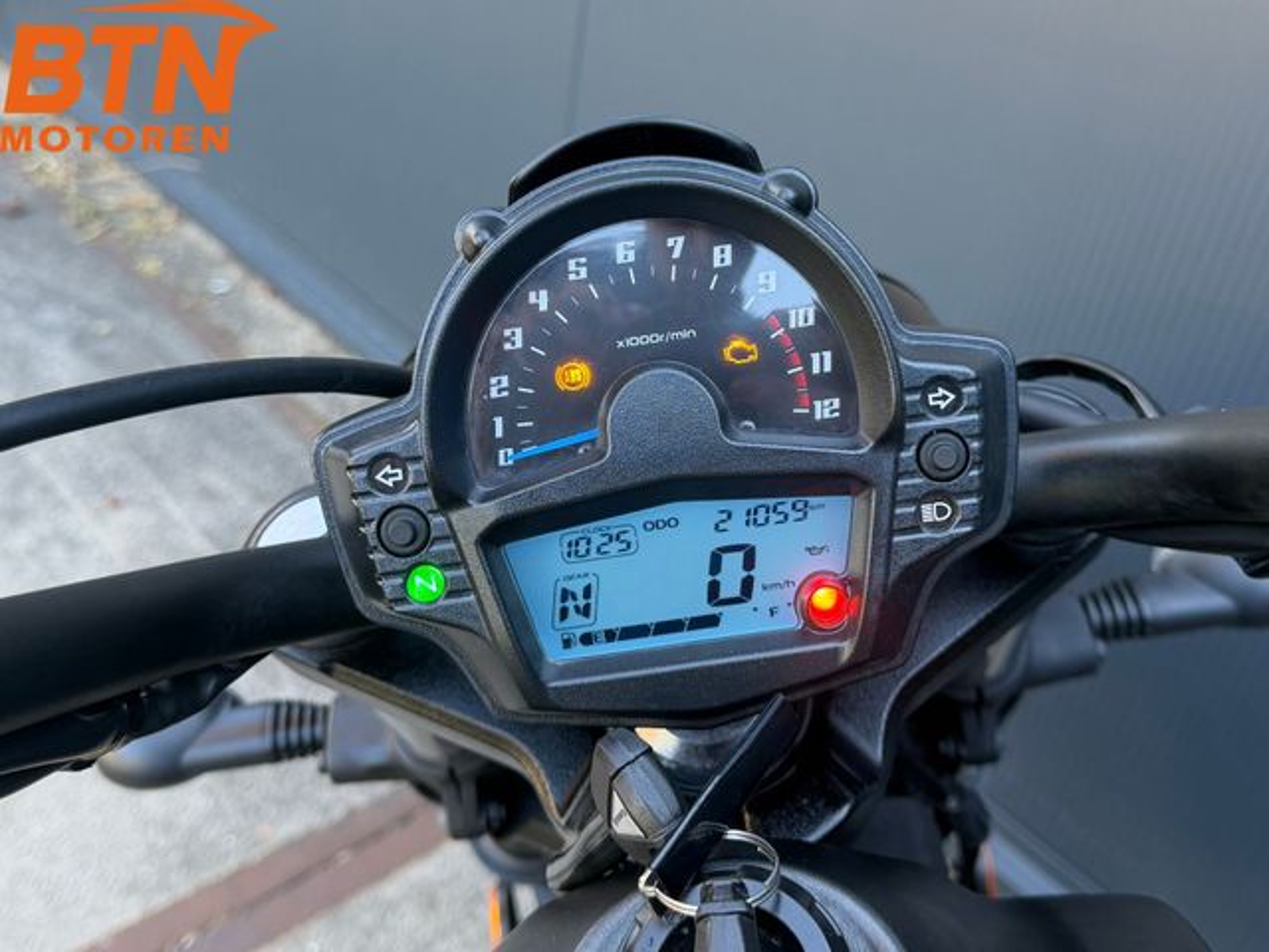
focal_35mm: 24
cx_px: 634
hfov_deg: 71.6
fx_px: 880
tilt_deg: -32.2
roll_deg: -9.8
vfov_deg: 56.8
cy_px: 476
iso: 125
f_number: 1.78
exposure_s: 1/121
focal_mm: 6.76
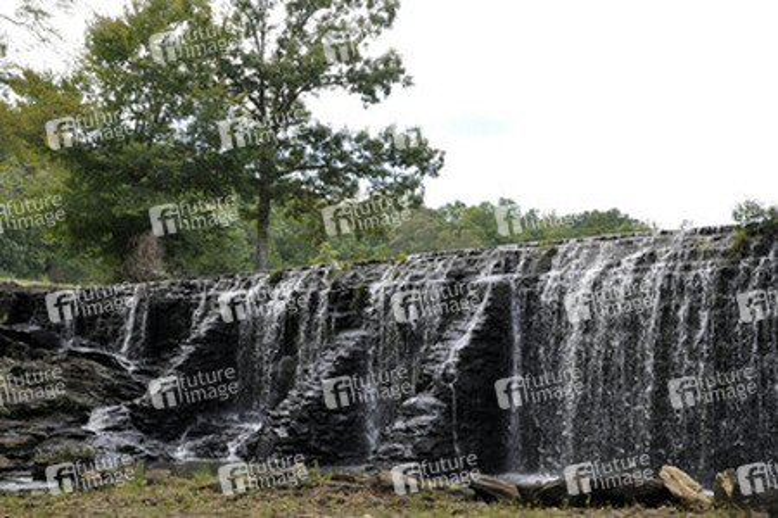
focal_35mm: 57
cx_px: 389
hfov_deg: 35.1
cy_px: 259
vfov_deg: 23.8
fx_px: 1232
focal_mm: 38
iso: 1000
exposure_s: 1/200
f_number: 14
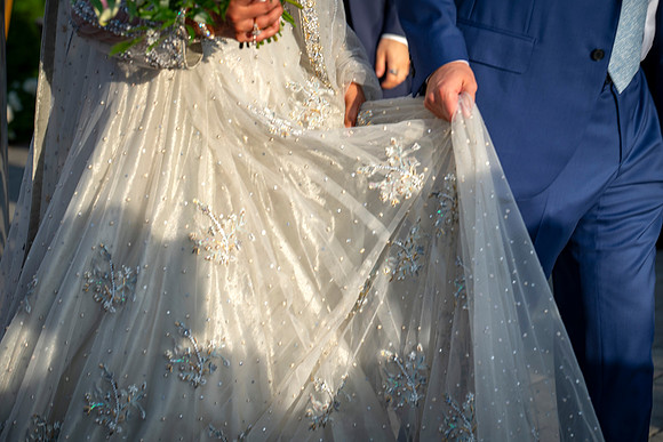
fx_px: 2289
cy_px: 221
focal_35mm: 124
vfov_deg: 11.0
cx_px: 330
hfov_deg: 16.5
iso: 50
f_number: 5
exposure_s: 1/250
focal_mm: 116
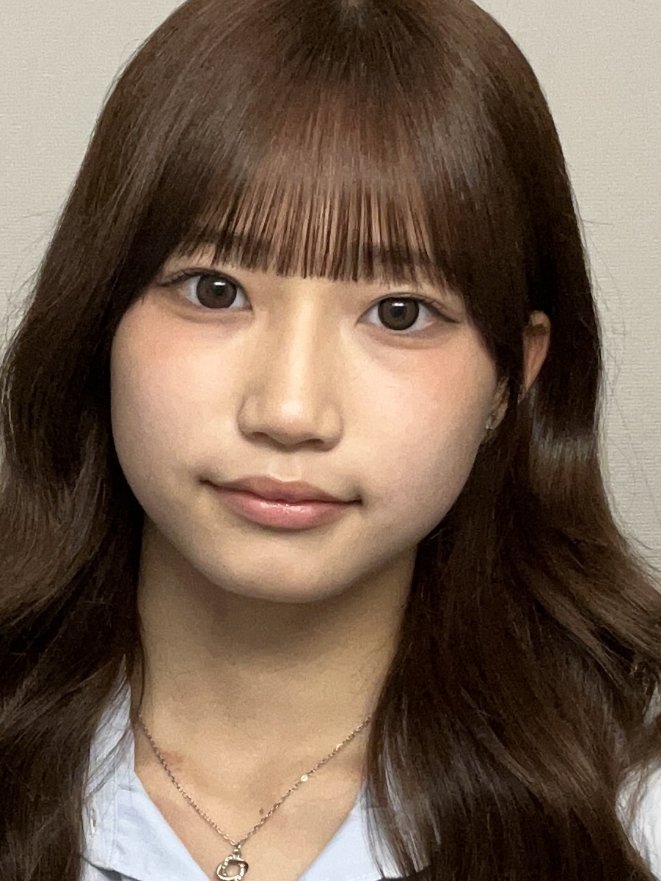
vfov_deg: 34.7
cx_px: 318
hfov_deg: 27.0
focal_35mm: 54
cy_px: 679
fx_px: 1375
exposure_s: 1/60
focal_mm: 2.69
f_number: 1.9
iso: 200
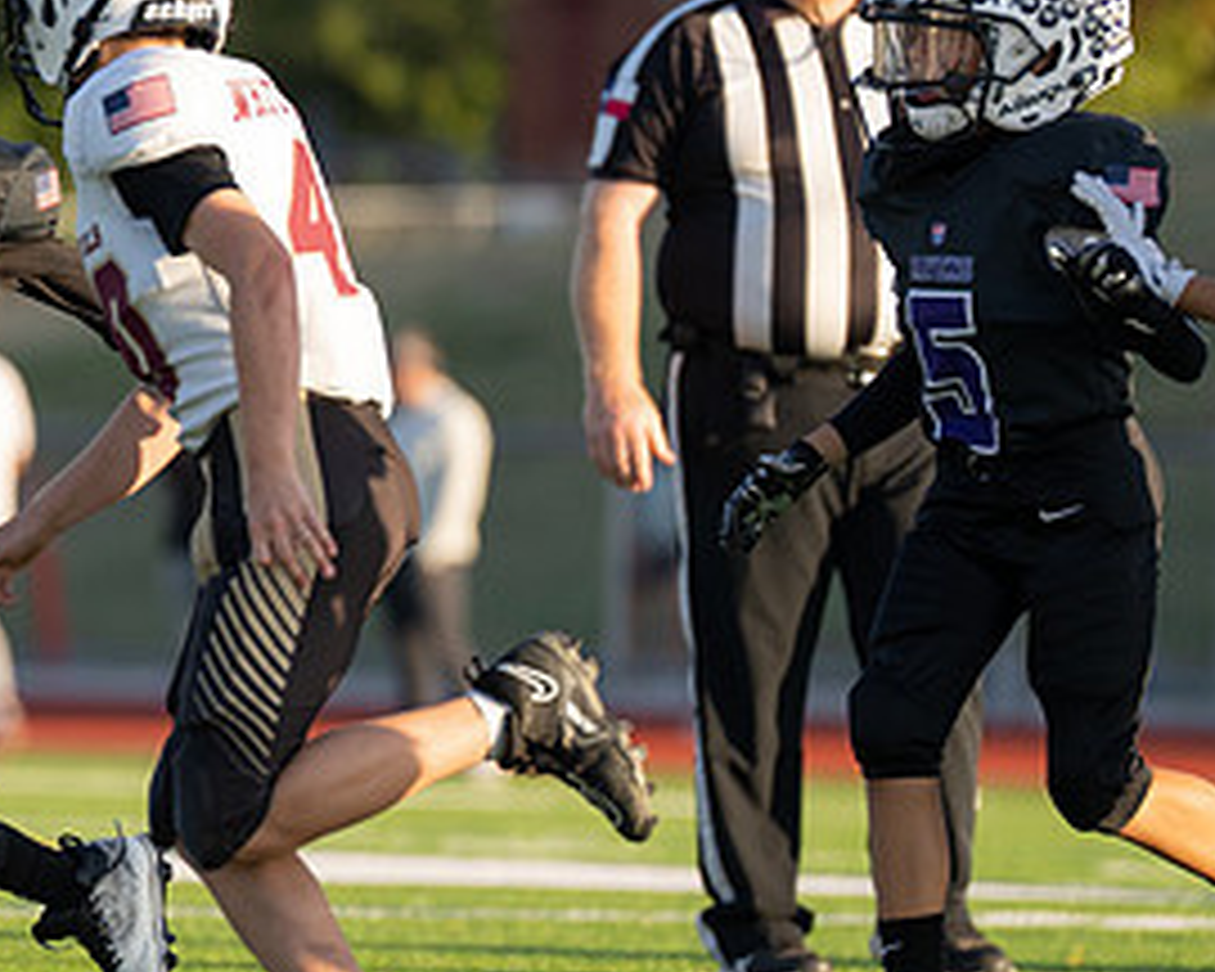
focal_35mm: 663
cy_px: 386
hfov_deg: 2.9
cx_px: -177
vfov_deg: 2.3
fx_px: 23841
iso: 250
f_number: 2.8
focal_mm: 200
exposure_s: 1/1250
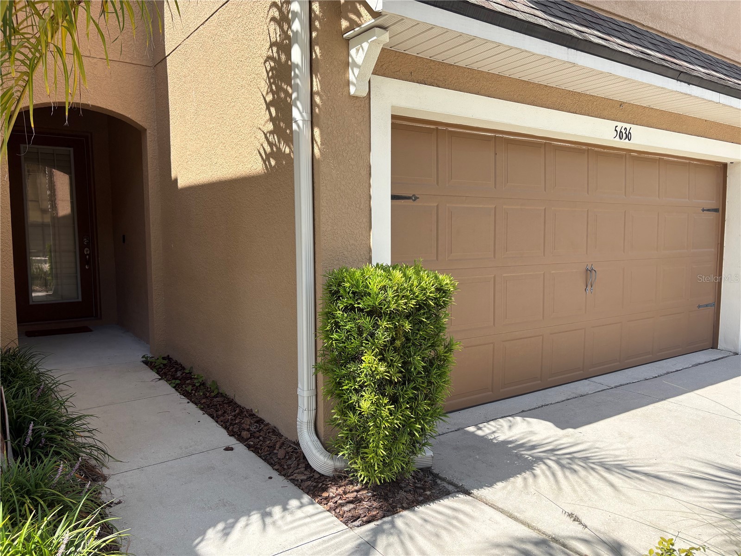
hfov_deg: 67.3
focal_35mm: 26
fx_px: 557
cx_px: 370
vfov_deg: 53.1
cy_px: 278
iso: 50
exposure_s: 1/1484
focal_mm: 5.96
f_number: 1.6
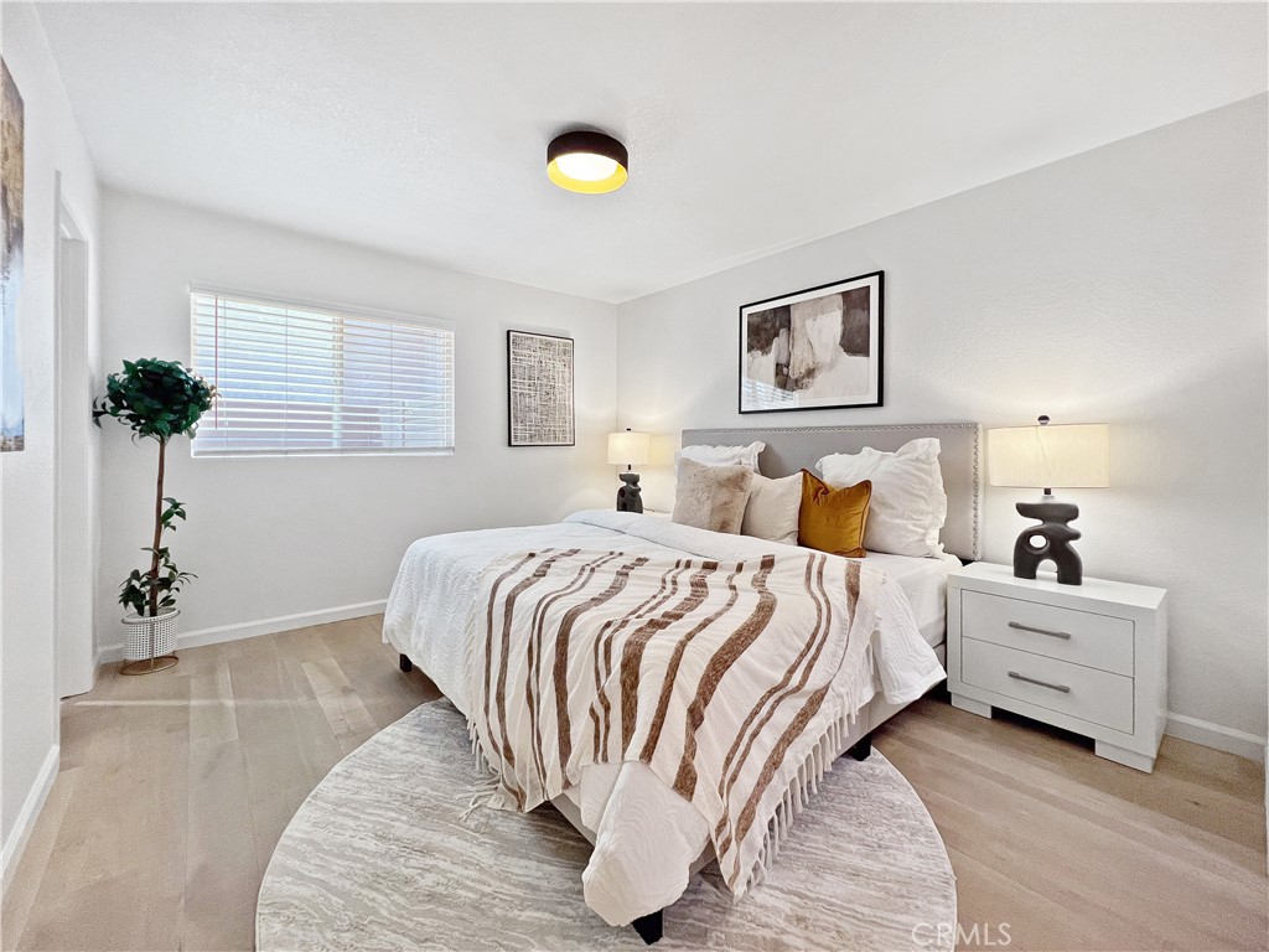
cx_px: 634
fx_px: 477
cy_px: 476
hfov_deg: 106.2
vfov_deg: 89.9
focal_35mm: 13
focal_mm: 1.57
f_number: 1.8
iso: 200
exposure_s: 1/120
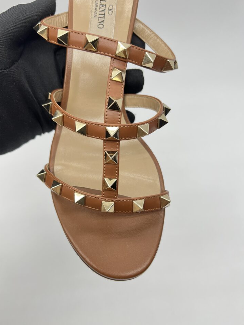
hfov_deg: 49.7
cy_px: 163
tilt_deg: -48.9
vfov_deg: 63.5
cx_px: 114
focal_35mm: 28
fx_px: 263
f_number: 1.5
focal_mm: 5.7
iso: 50
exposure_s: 1/100
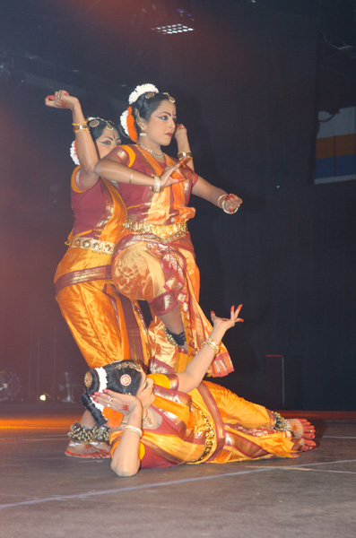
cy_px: 269
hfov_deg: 16.5
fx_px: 1230
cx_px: 178
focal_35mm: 82
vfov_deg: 24.7
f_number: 4
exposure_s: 1/60
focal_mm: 55
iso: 400
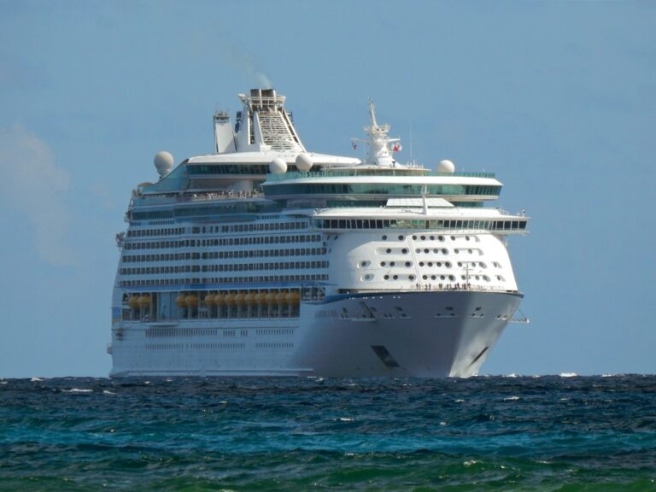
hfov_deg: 2.9
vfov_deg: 2.2
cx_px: 328
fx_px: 12792
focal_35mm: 675
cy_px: 246
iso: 125
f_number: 5.8
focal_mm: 120
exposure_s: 1/800
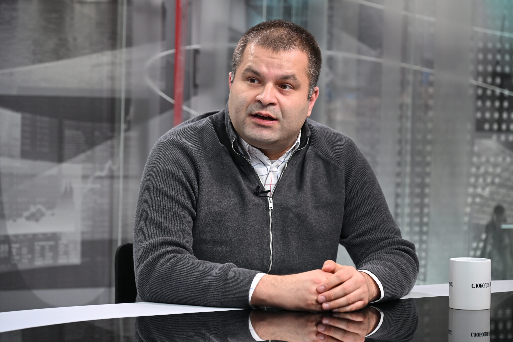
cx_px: 256
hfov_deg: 21.2
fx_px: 1368
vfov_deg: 14.3
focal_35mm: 96
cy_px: 171
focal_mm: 96
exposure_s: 1/250
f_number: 4.5
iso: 1600
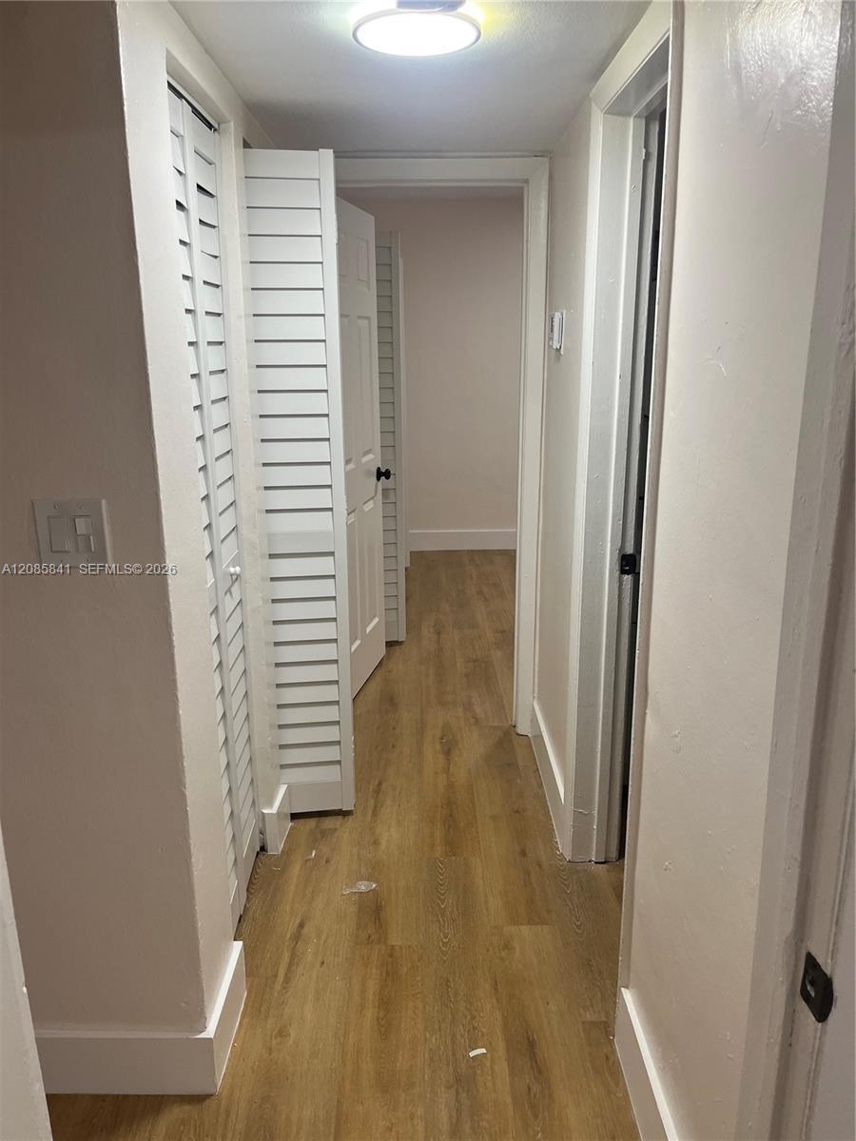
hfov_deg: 53.1
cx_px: 428
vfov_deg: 67.3
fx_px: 857
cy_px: 570
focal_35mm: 26
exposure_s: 1/120
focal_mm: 5.1
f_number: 1.6
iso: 125
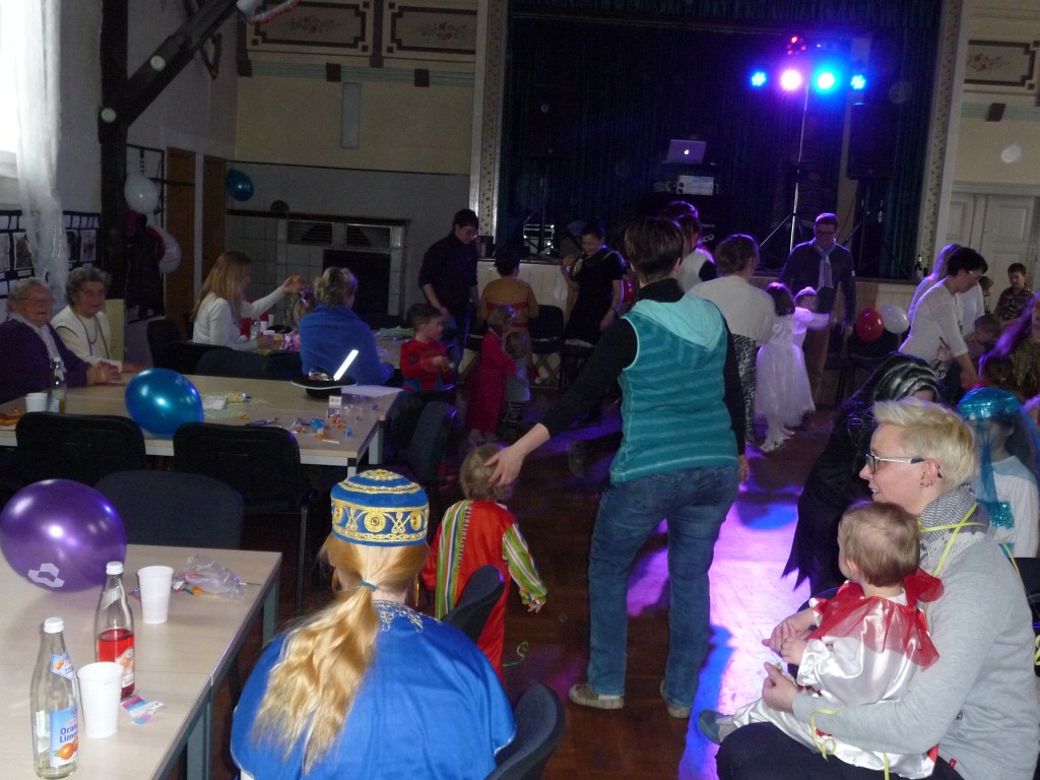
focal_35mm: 36
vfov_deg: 39.7
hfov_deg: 51.4
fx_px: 1082
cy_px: 390
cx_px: 520
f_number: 3.7
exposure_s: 1/30
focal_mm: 6
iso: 400
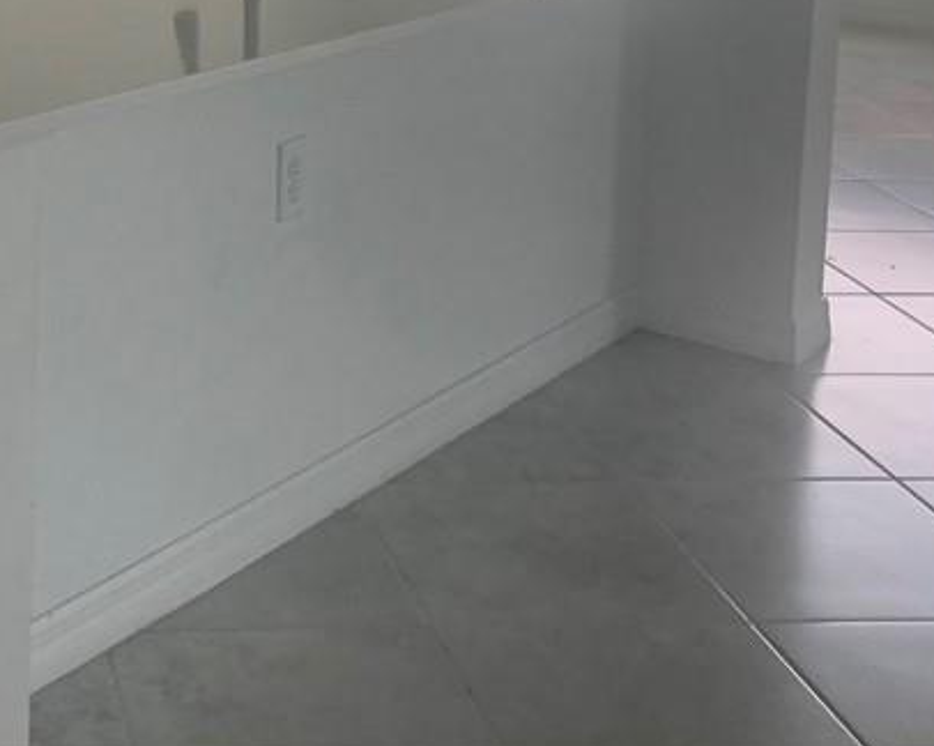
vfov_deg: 20.8
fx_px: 1906
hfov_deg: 26.2
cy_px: -127
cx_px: 12
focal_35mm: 69
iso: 40
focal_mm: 3.99
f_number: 1.8
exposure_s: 1/120
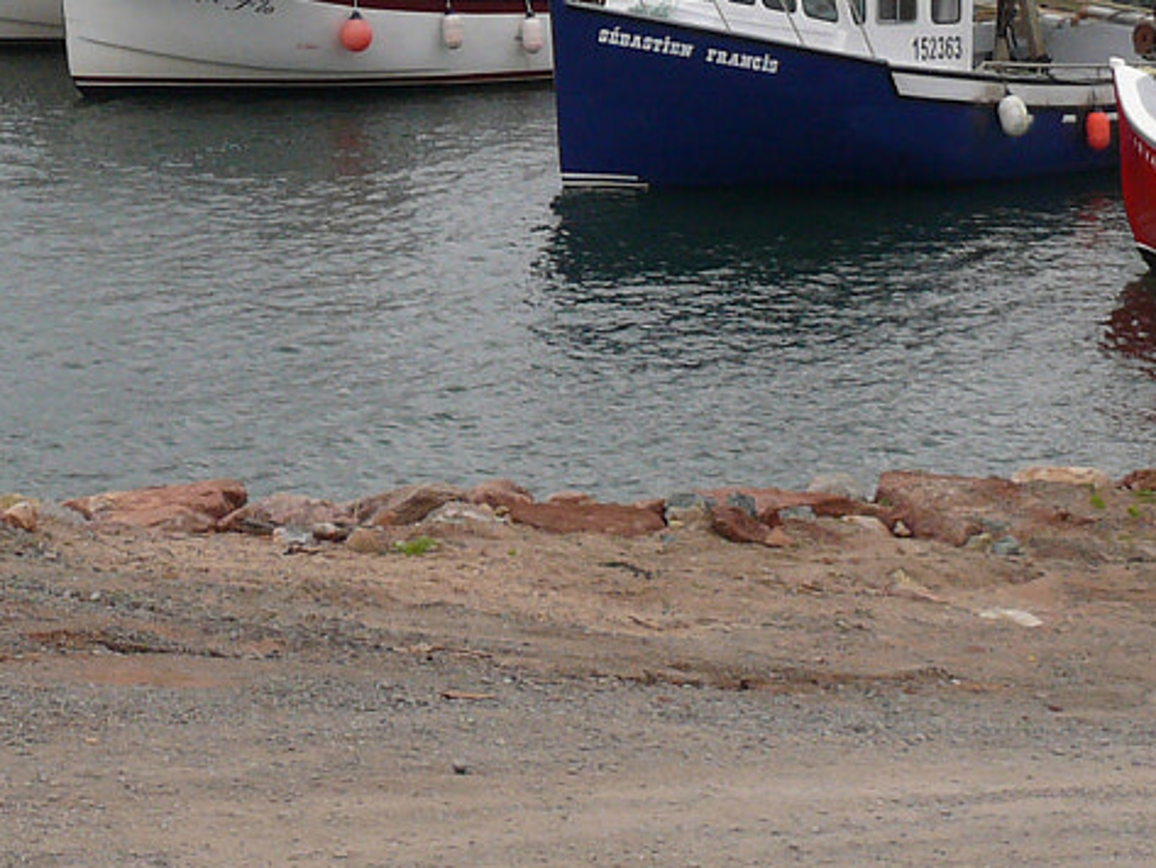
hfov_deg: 12.4
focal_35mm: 159
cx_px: 230
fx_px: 5311
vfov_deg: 9.3
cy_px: 372
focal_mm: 9.9
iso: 100
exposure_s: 1/200
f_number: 4.5
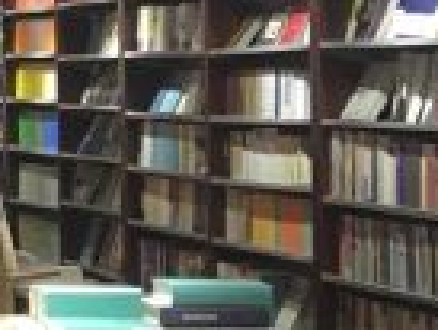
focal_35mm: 148
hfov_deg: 11.3
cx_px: -595
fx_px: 1874
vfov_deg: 9.9
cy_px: -30
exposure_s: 1/33
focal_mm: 4.15
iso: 125
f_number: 2.2
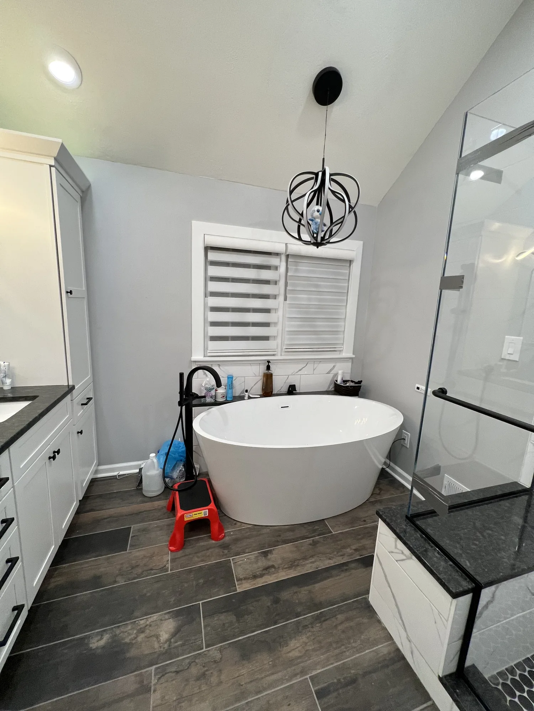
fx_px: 267
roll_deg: -2.5
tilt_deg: -9.9
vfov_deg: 106.2
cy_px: 356
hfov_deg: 89.9
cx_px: 267
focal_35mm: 13
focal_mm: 1.6
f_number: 1.8
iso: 160
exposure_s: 1/120
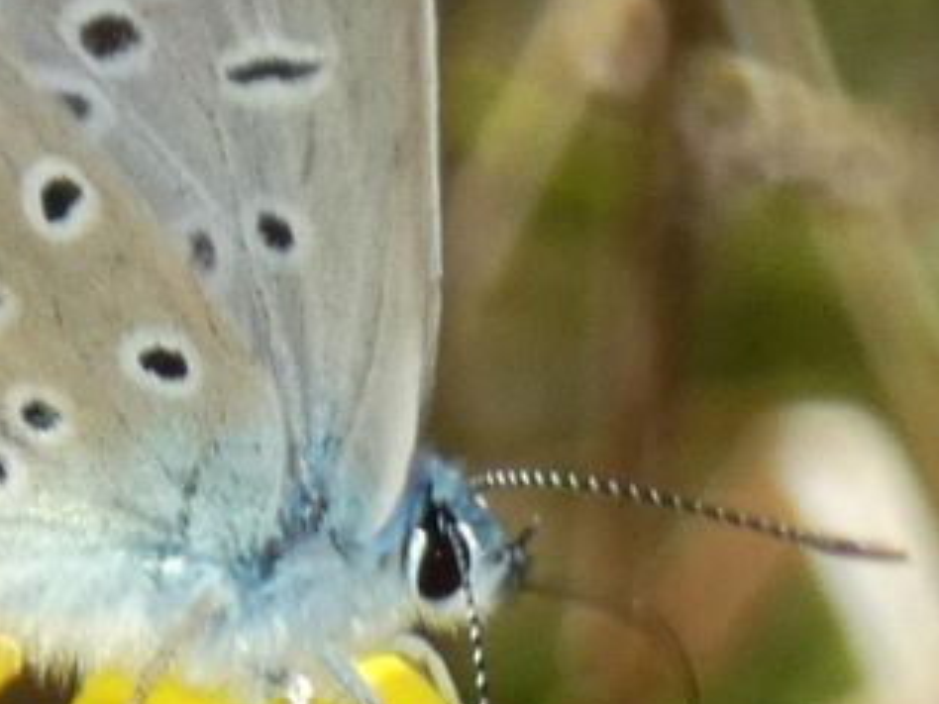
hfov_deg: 1.7
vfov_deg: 1.3
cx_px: 117
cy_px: 318
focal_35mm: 1186
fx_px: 32172
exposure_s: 1/125
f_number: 5.6
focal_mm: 78.8
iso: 125
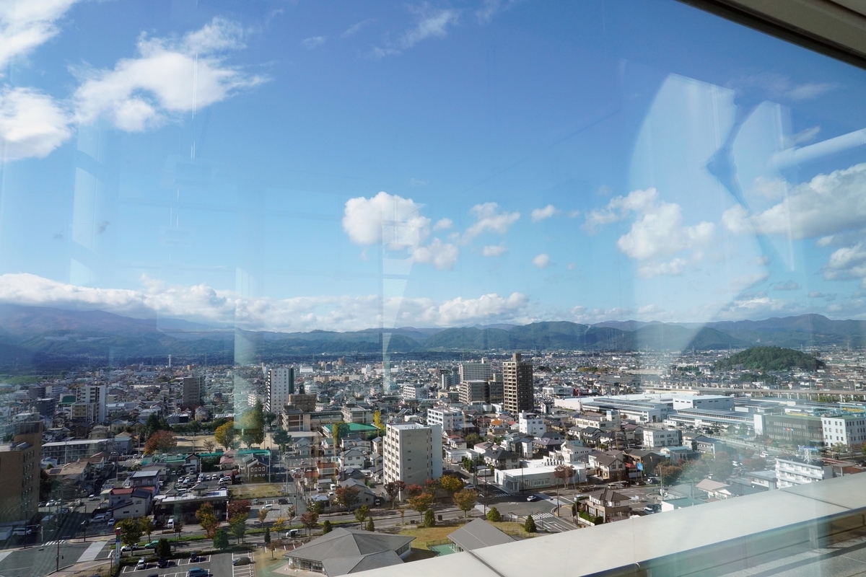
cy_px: 288
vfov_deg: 53.1
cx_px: 433
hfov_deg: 73.7
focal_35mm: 24
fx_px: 577
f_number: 8
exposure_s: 1/1600
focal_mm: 16
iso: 800
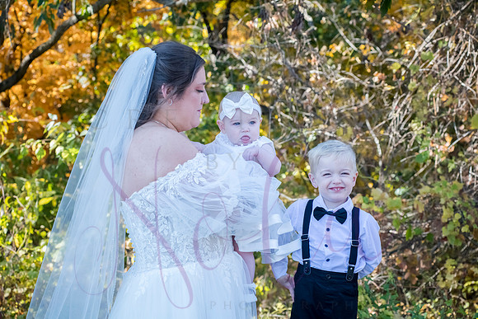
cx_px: 239
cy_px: 160
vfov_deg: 17.1
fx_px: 1062
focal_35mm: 80
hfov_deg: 25.4
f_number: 7.1
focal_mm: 80
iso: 800
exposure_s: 1/320
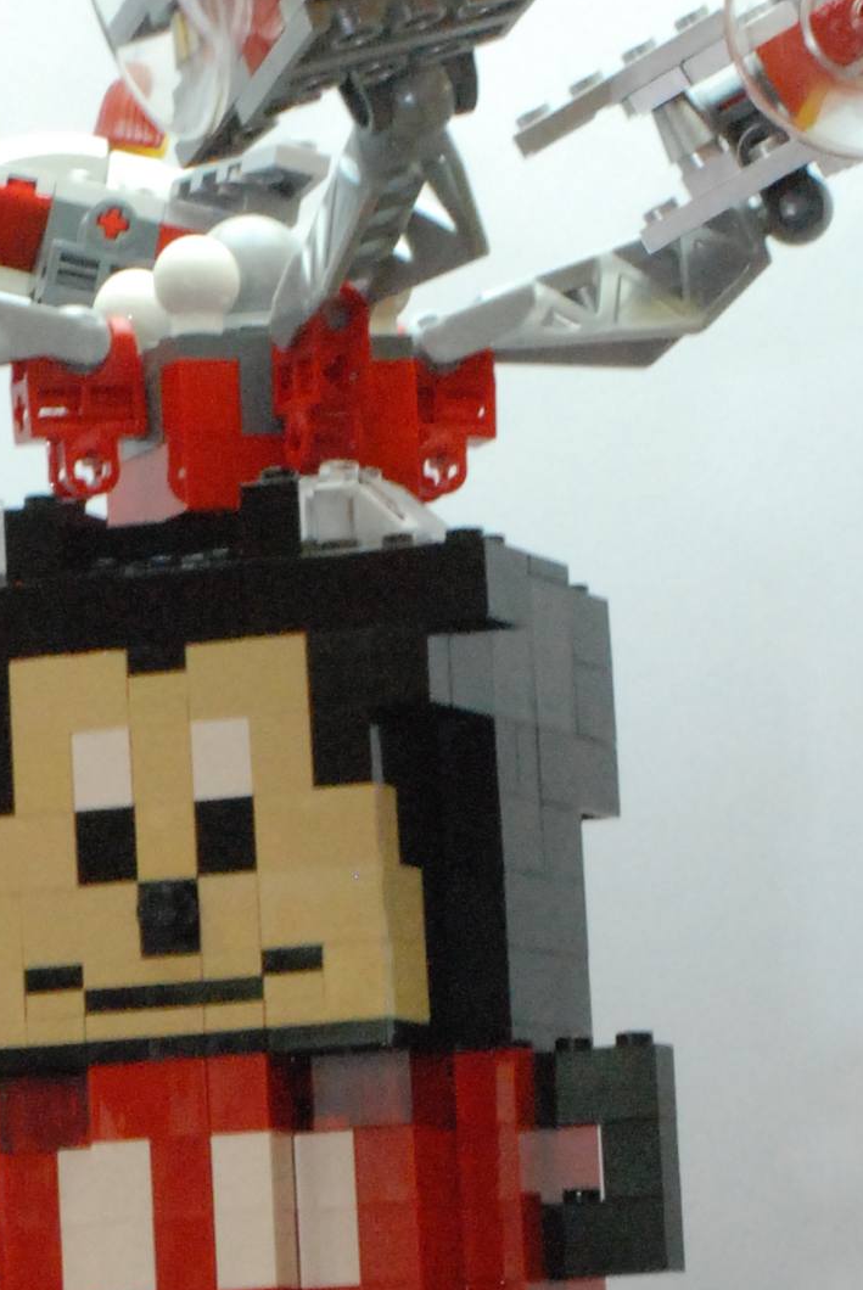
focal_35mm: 192
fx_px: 6882
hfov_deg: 7.2
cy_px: 1378
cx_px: 125
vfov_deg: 10.6
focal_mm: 35
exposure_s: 1/30
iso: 1600
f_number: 11
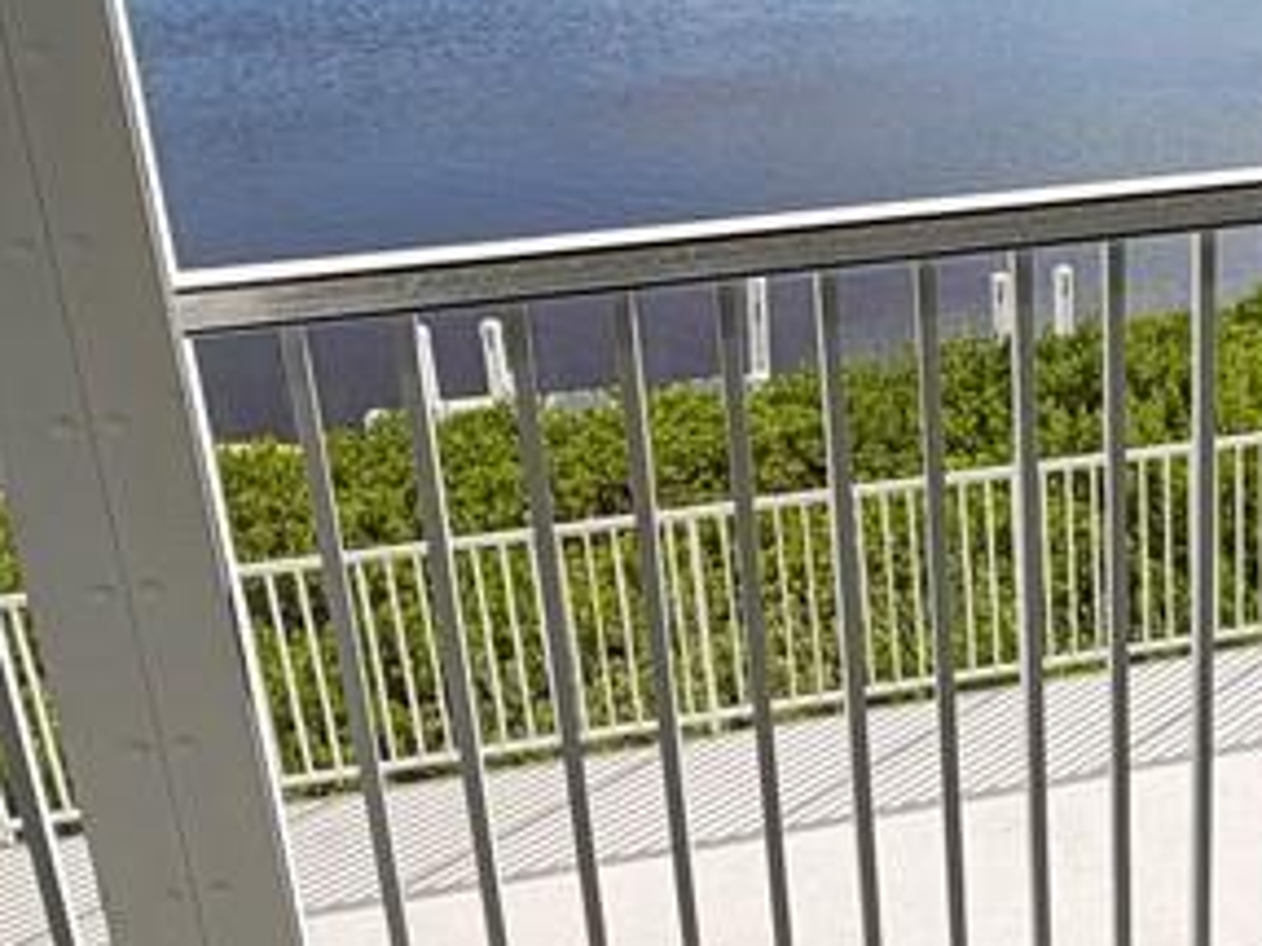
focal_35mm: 50
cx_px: 1047
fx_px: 1822
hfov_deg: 36.6
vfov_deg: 28.9
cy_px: 339
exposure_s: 1/985
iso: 20
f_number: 2.2
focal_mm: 2.22
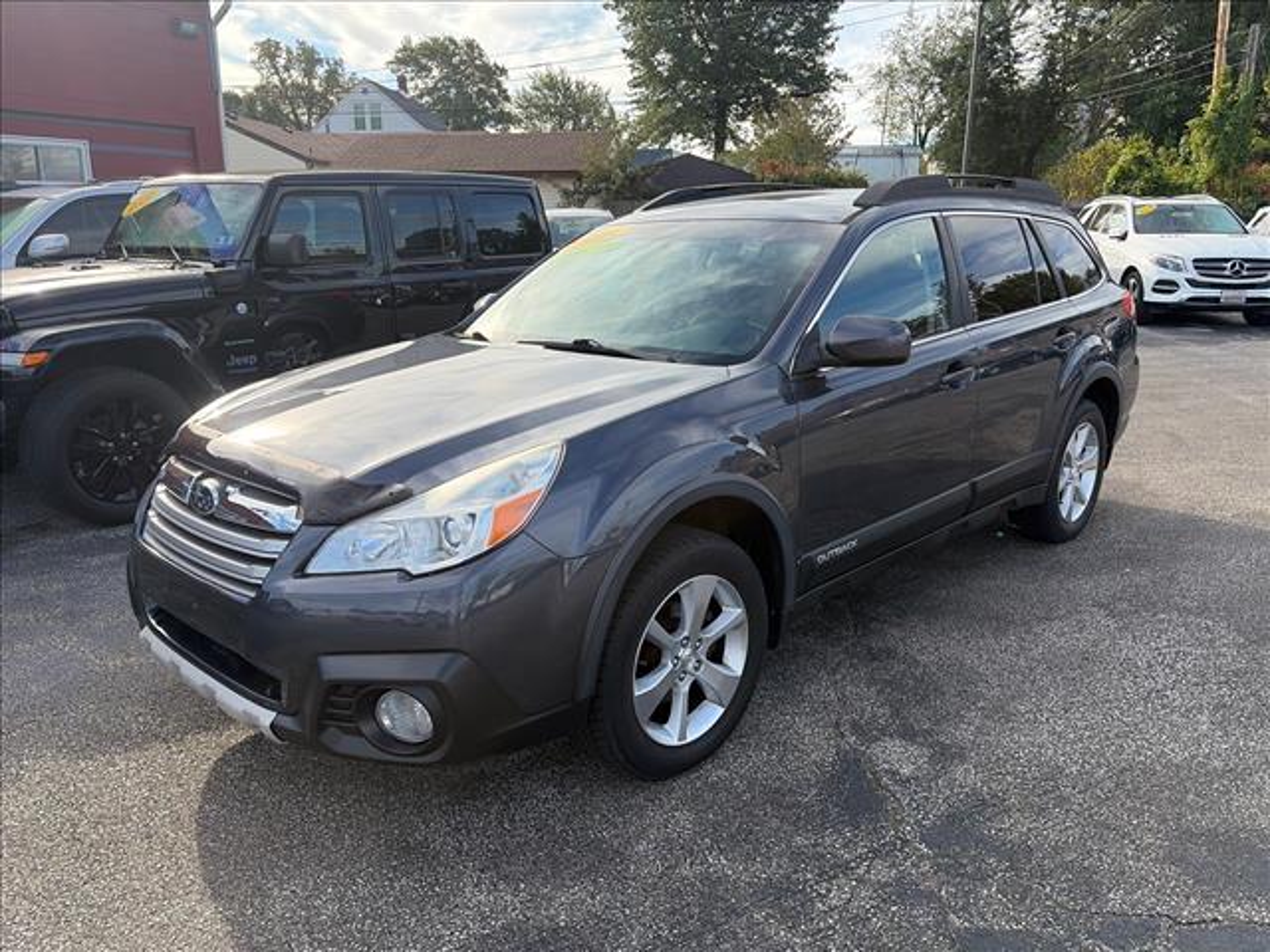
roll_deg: +0.1
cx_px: 635
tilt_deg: -13.8
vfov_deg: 53.1
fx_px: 954
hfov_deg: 67.3
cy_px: 476
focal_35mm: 26
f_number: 1.6
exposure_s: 1/1311
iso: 64
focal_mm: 5.96
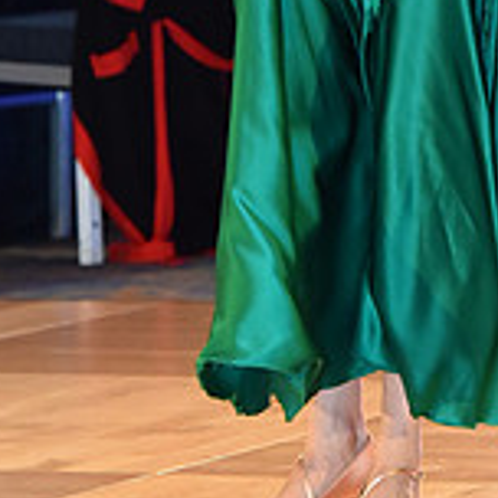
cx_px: 477
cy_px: -144
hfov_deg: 4.0
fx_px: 7129
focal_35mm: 438
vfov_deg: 4.0
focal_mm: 135
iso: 2000
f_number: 5
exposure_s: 1/250
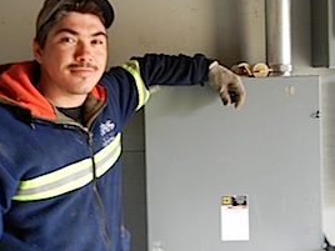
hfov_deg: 44.4
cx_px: 123
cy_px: 101
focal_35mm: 42
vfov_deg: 34.2
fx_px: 406
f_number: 3.5
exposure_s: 1/5.3
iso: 400
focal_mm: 5.4
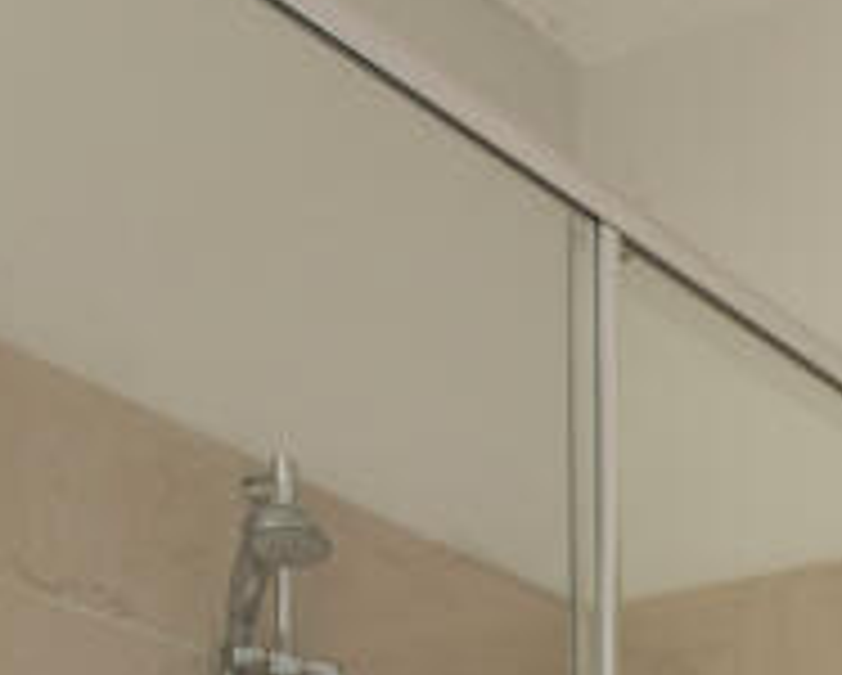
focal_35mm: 72
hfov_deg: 19.2
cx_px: 1562
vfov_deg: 16.5
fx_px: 1796
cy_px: 1323
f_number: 10
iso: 100
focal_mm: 14
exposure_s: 1/2.5
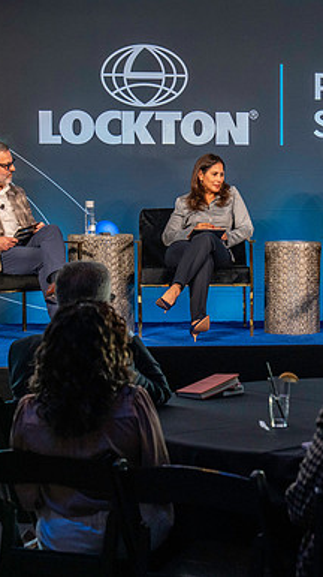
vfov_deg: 22.2
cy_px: 280
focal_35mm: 96
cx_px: 293
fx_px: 1465
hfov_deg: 12.5
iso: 4000
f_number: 4.5
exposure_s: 1/200
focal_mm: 57
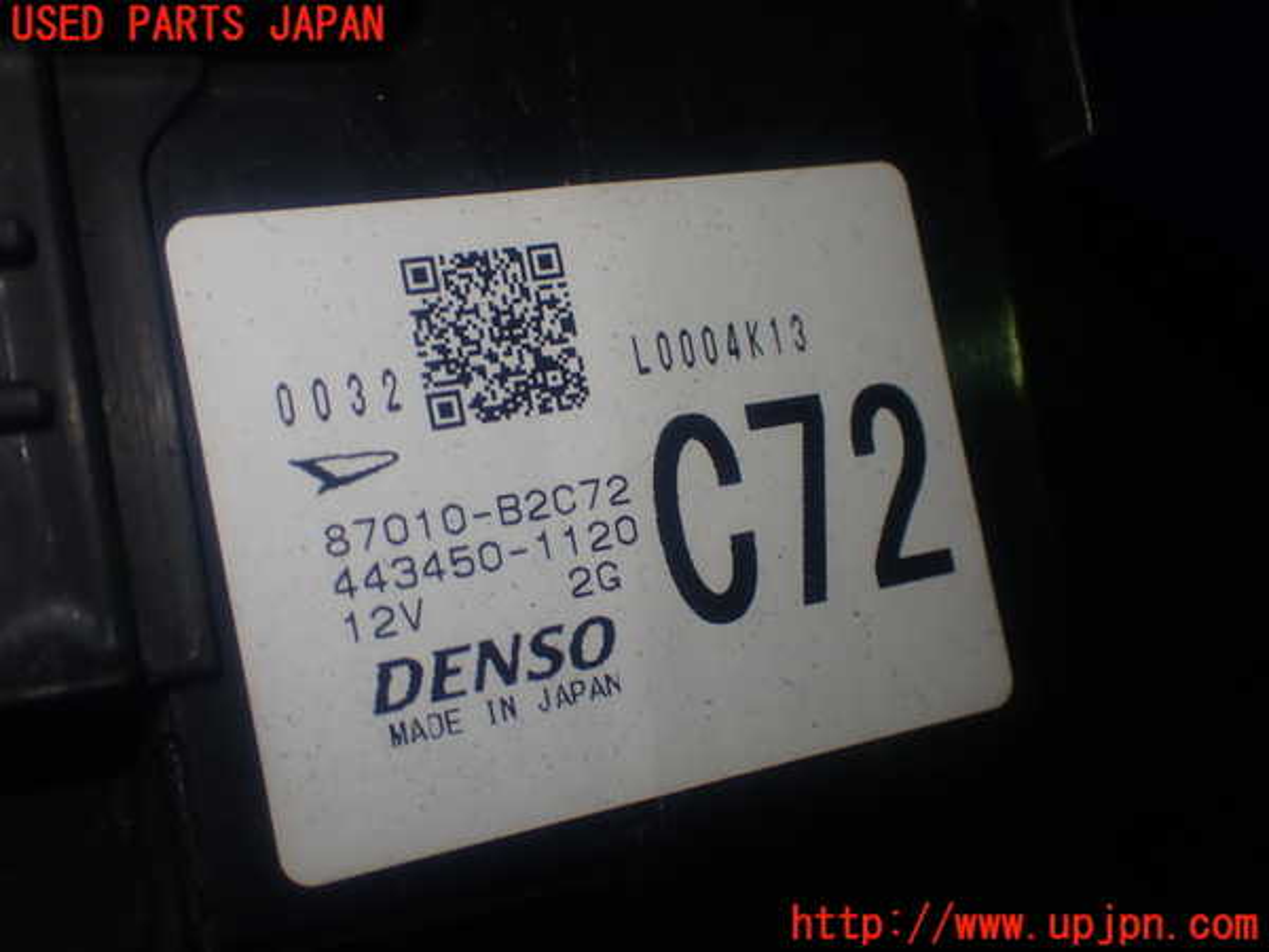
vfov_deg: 30.9
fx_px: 1723
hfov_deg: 40.4
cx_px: 634
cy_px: 476
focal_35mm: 47
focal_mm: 8.4
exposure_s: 1/100
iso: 125
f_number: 3.1
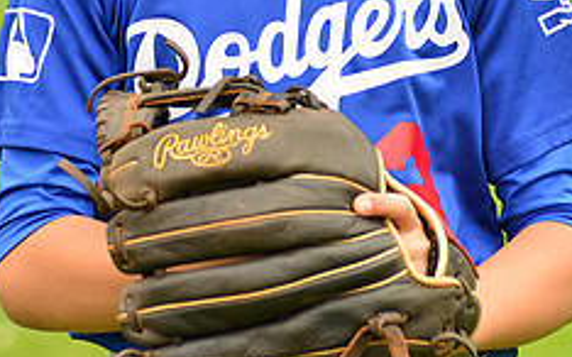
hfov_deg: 4.9
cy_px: -176
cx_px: 268
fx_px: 6684
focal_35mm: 429
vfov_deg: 3.0
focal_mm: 170
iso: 100
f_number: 5
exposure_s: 1/250
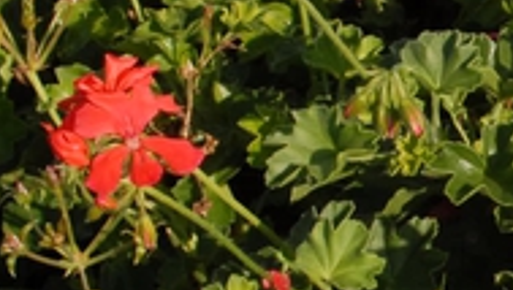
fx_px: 3706
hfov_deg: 7.7
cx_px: 806
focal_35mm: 272
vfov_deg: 4.5
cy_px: 167
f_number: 10
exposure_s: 1/350
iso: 400
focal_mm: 32
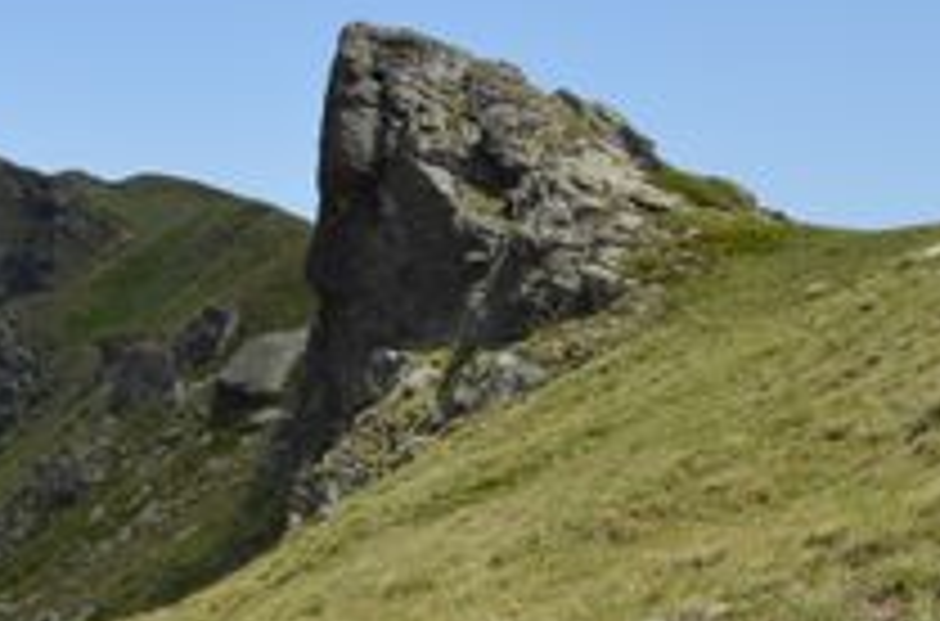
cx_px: -54
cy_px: 353
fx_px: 2109
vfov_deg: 16.7
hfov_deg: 23.8
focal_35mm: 81
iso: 110
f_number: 8
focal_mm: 22
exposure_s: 1/250
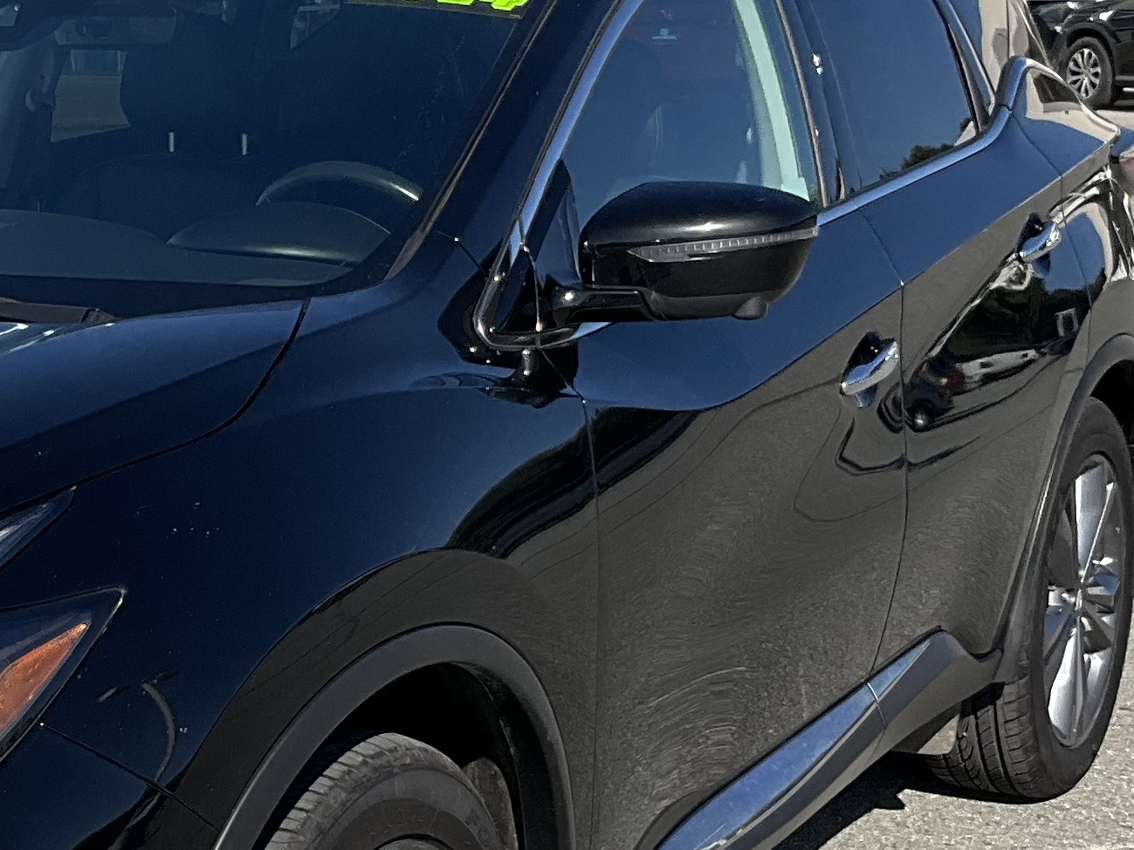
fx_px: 2948
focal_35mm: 90
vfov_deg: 16.4
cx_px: 157
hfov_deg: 21.4
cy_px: 555
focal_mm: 3
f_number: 1.8
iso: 25
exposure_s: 1/1912
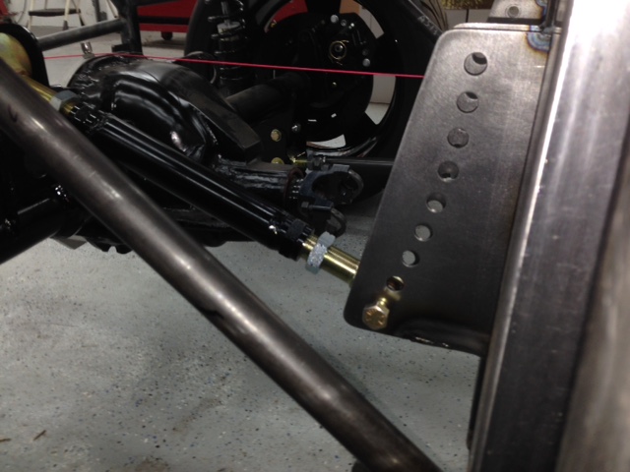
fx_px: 601
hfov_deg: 55.4
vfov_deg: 42.9
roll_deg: +0.9
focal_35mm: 33
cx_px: 315
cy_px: 236
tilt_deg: -24.6
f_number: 2.4
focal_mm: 4.12
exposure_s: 1/35
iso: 50
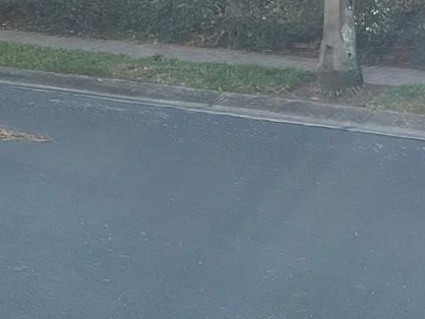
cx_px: 118
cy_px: -35
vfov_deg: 13.1
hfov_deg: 17.6
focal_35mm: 111
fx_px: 1364
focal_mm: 3
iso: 16
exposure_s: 1/1015
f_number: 1.8
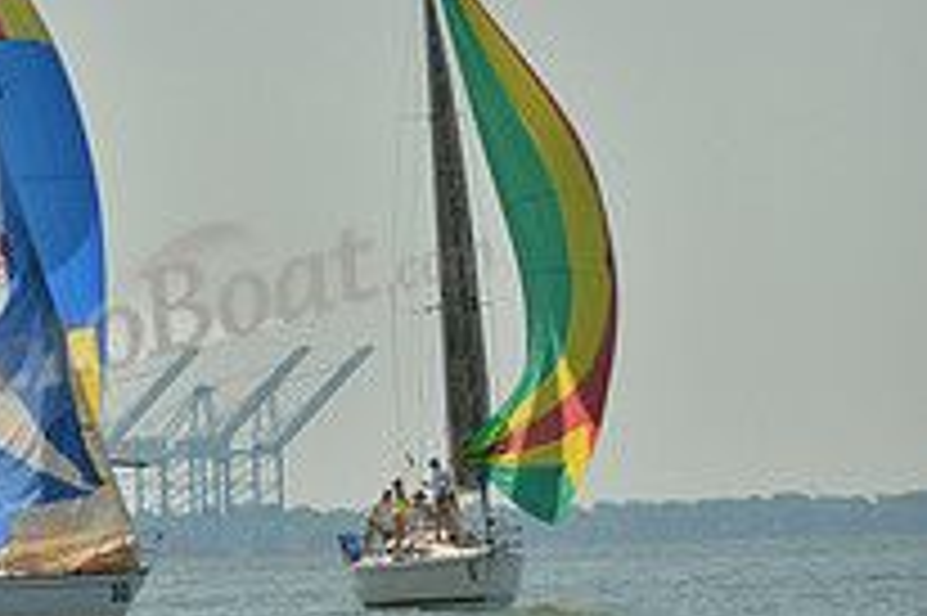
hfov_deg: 3.6
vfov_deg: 2.4
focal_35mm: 564
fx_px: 14511
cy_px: 146
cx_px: -369
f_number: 6.3
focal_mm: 200
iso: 200
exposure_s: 1/1600
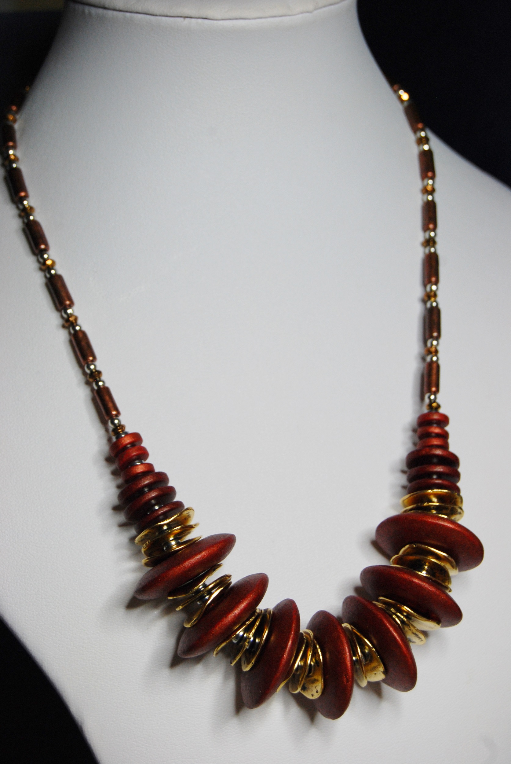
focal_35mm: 82
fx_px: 1752
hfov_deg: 16.6
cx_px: 256
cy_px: 382
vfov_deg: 24.6
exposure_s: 1/40
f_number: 5.6
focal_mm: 55
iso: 400
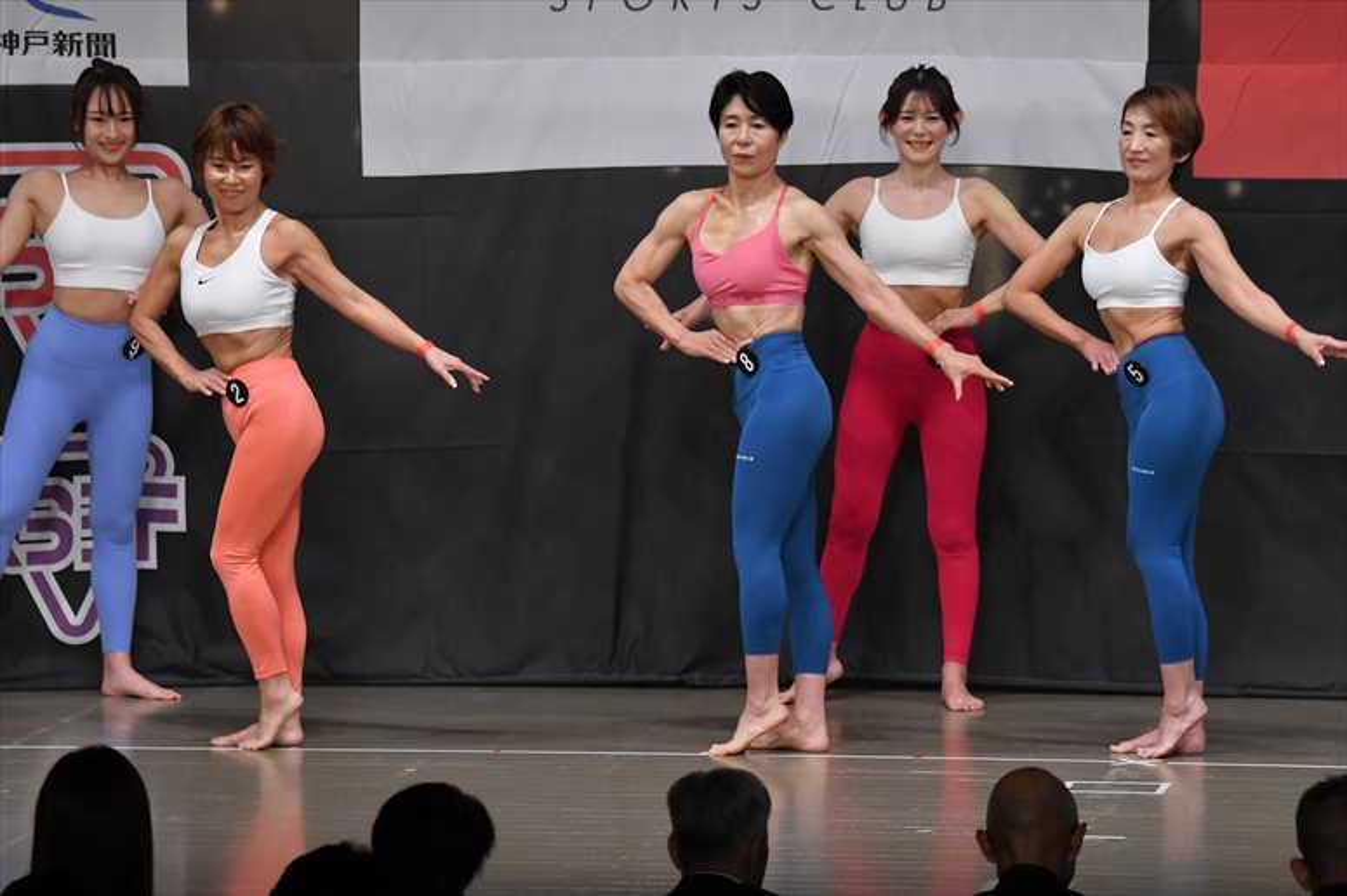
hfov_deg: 10.2
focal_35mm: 202
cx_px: 674
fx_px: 7555
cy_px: 448
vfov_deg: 6.8
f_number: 5.6
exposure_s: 1/400
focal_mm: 135
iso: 3200
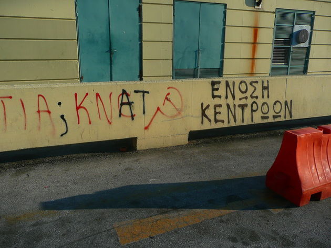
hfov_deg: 63.4
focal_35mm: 28
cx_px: 166
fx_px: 268
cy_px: 124
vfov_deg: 49.8
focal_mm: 4.6
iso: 100
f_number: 3.3
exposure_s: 1/800
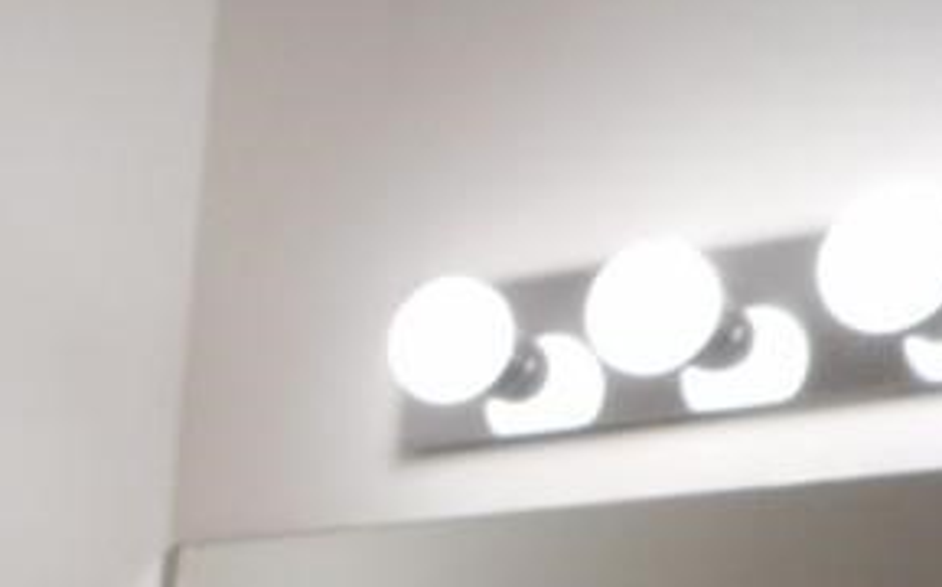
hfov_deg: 20.7
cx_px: -186
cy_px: 1216
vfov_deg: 12.1
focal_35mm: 94
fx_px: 2411
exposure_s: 1/30
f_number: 3.7
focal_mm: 4.5
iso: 160
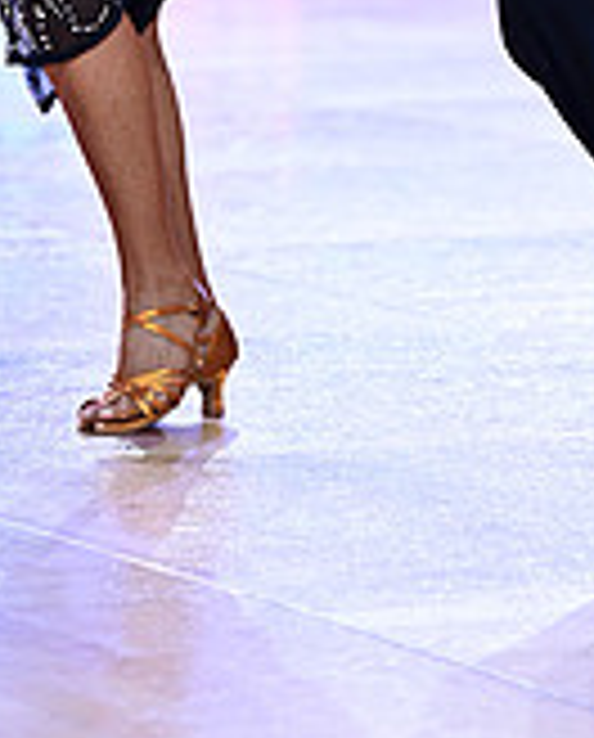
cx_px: 342
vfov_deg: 4.4
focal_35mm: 430
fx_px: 9414
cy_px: -544
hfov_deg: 3.6
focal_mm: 130
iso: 1600
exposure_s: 1/400
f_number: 2.8
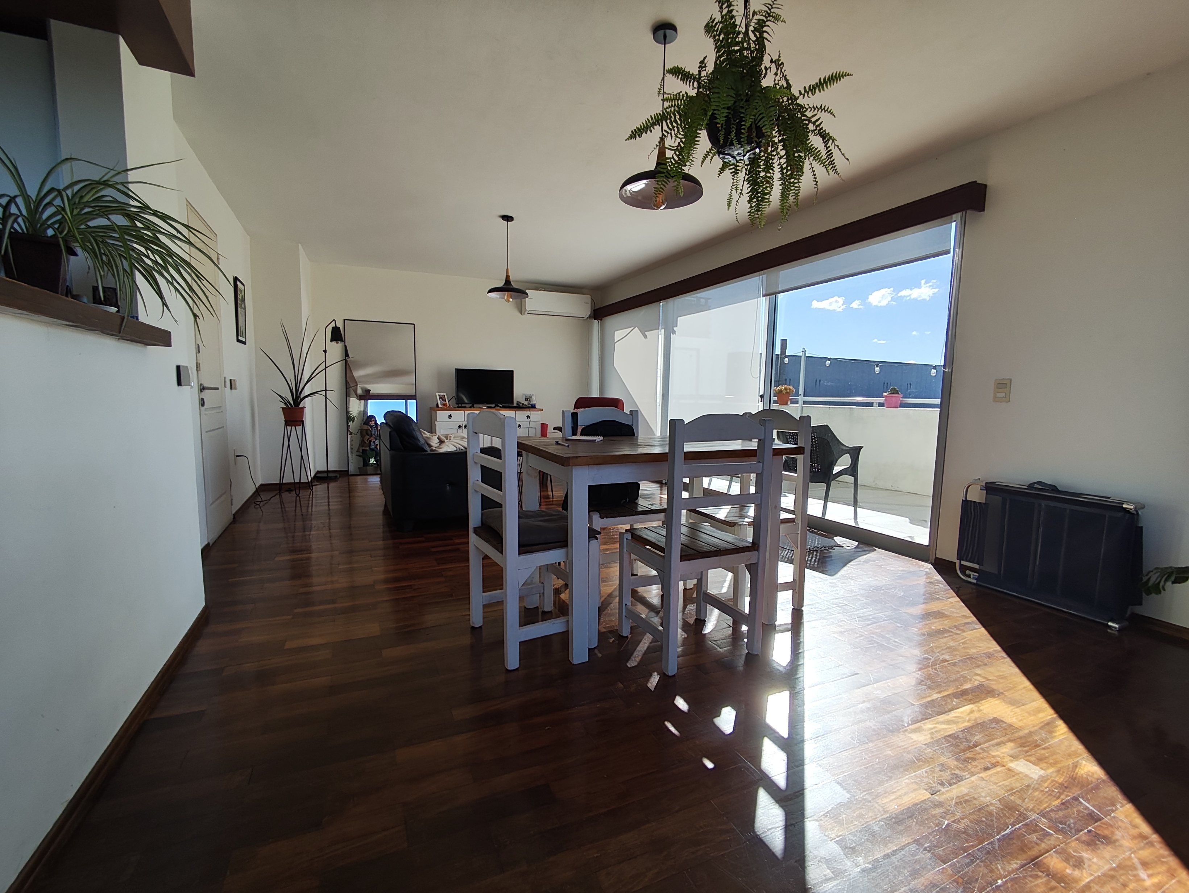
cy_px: 446
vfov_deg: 81.8
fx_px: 516
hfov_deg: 98.1
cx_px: 594
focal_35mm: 15
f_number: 2.2
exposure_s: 1/153
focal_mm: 1.65
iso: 50
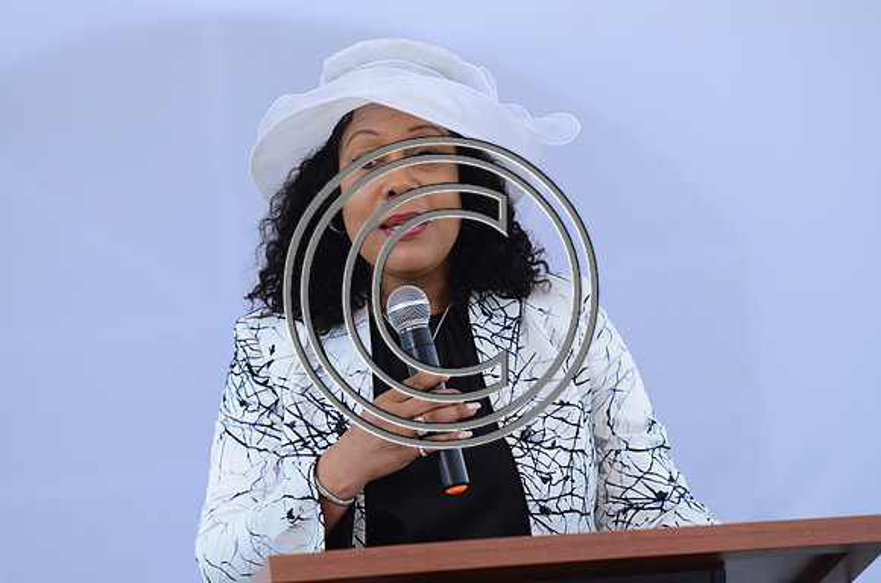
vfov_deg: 6.1
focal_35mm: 225
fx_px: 5494
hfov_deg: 9.2
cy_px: 292
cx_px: 440
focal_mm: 150
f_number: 2.8
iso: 800
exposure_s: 1/250
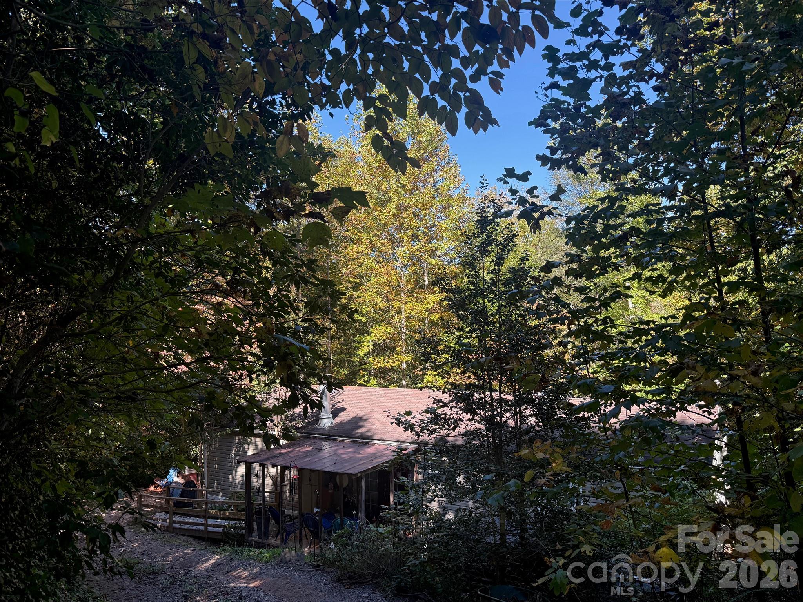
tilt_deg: +4.2
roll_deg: +1.7
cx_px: 402
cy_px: 301
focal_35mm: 24
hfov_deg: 71.6
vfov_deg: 56.8
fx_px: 557
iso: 100
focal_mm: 6.76
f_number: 1.78
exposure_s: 1/796
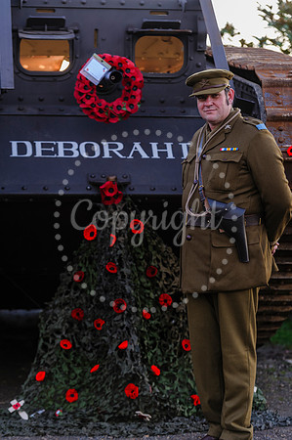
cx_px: 146
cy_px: 220
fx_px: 1463
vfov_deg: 17.1
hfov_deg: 11.4
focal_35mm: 120
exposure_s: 1/125
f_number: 4
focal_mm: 120
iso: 1600
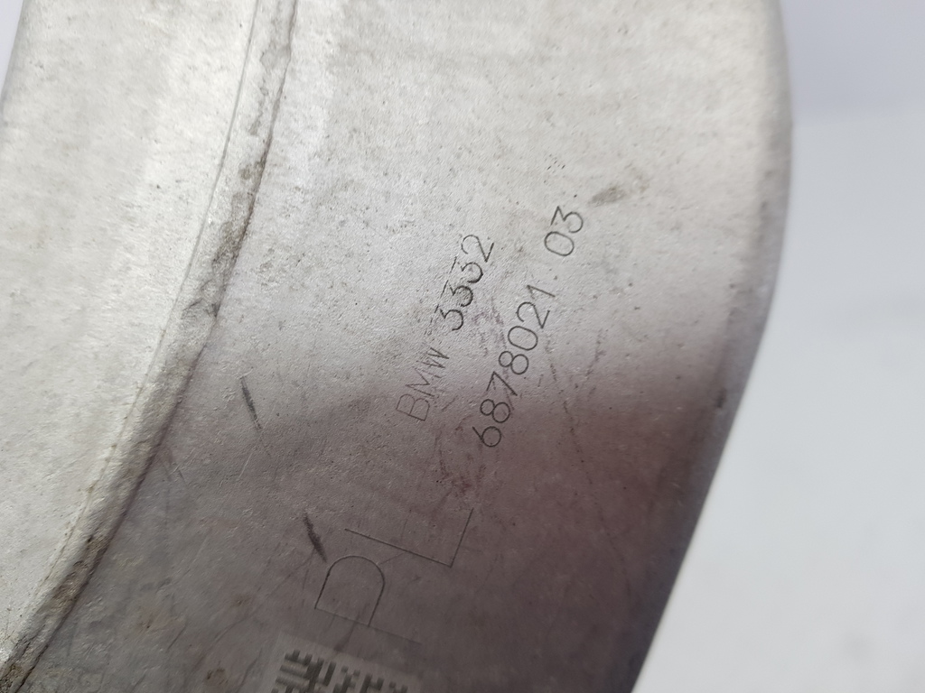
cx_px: 462
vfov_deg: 53.1
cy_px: 346
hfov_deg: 67.3
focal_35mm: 26
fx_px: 695
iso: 40
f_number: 1.7
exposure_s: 1/102
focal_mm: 4.2
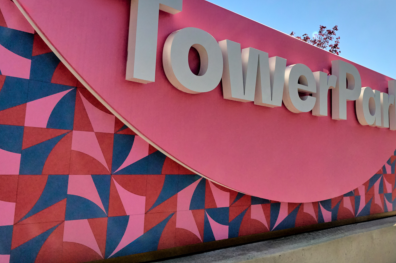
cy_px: 114
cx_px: 281
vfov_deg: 43.4
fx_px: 330
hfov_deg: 59.7
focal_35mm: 30
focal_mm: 20
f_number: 16
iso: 1000
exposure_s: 1/2
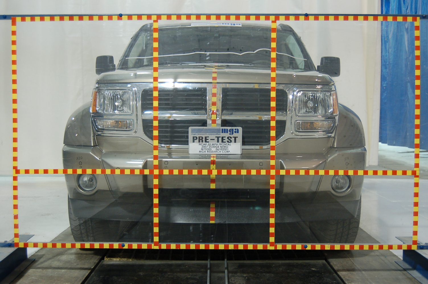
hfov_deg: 43.6
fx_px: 535
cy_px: 142
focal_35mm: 45
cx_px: 214
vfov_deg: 29.8
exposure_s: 1/15
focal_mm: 30
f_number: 4.2
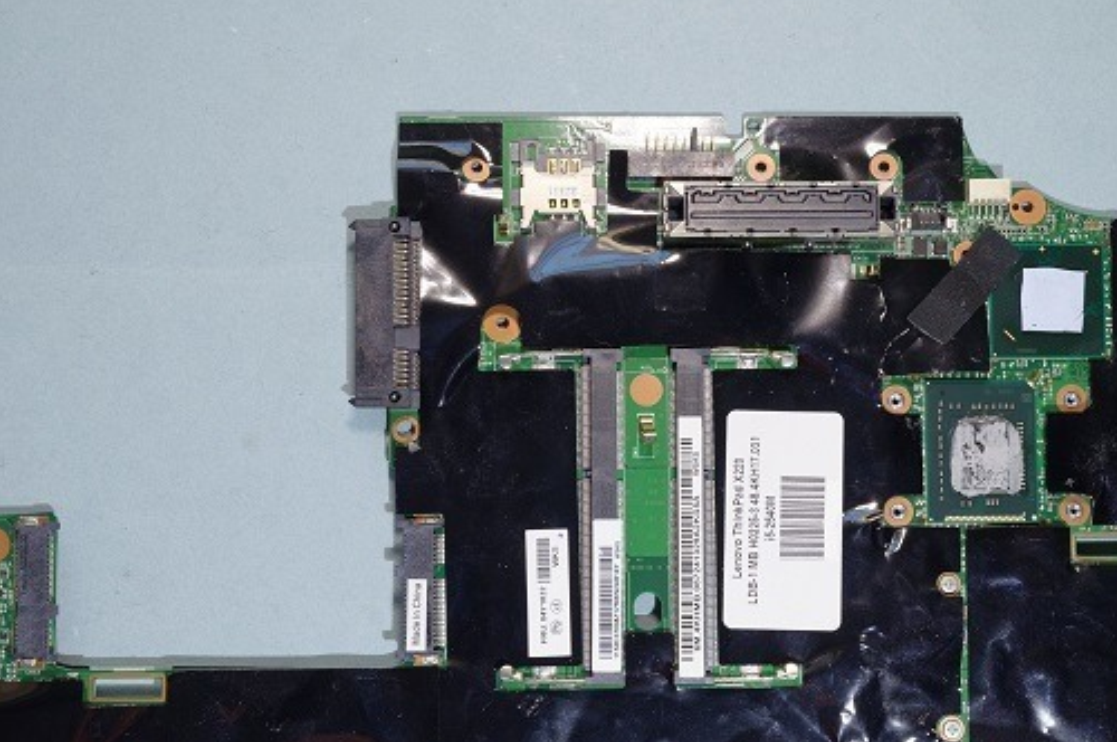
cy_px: 512
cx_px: 621
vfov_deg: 24.8
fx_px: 1673
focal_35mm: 54
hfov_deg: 36.9
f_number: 8
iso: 100
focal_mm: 24
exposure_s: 1/6
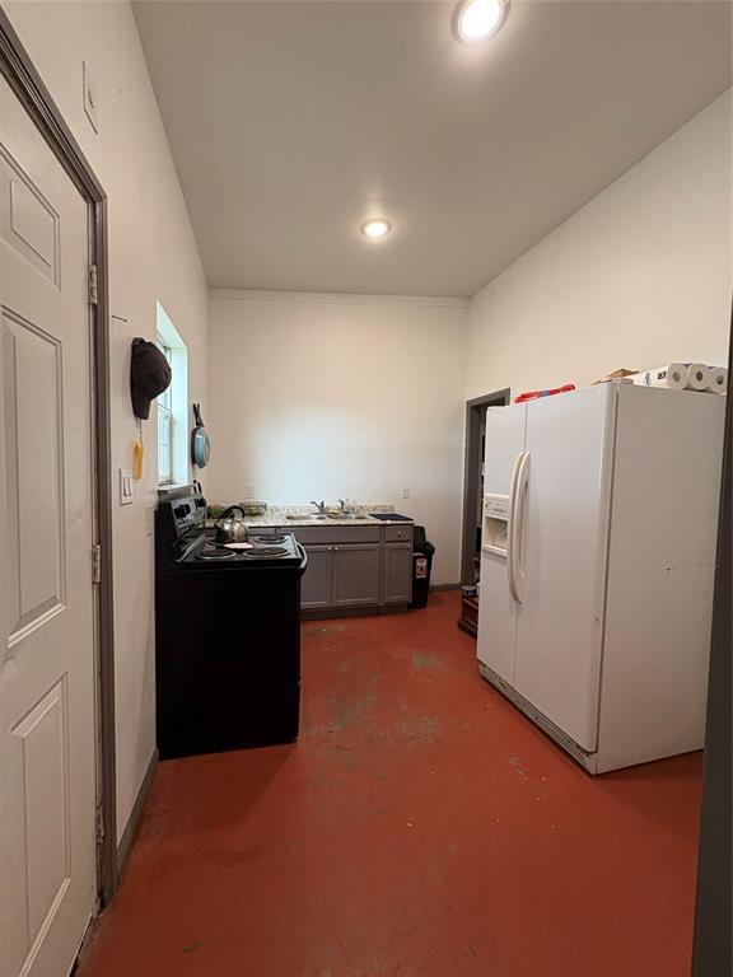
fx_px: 395
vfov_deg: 102.1
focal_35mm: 14
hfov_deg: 85.7
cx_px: 366
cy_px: 488
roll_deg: -0.4
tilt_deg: -1.5
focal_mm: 2.22
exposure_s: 1/60
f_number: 2.2
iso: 250
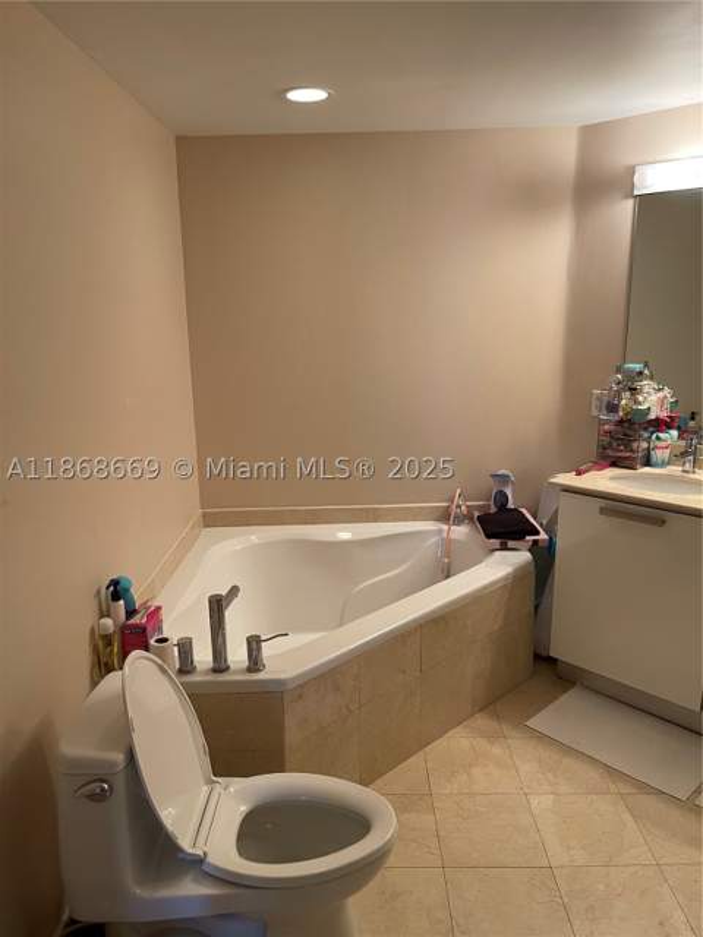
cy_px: 468
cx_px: 352
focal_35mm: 25
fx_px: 677
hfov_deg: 54.9
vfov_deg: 69.4
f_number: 1.6
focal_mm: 5.1
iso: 160
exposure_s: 1/60
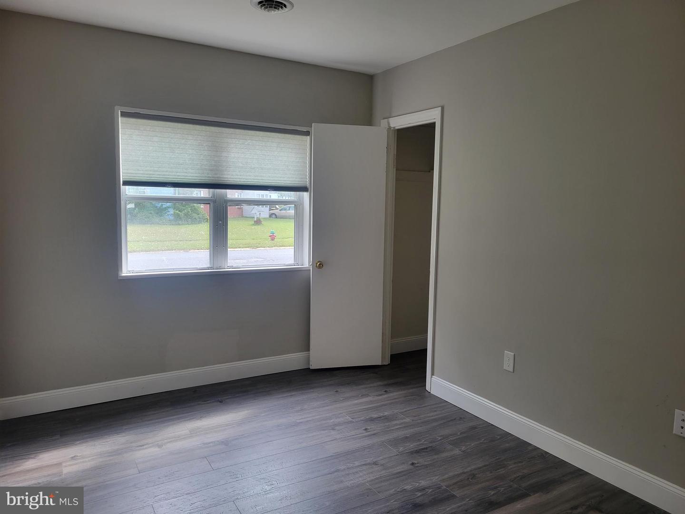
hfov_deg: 67.3
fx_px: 515
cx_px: 342
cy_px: 257
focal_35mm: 26
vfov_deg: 53.1
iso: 64
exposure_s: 1/120
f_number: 1.8
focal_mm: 5.4
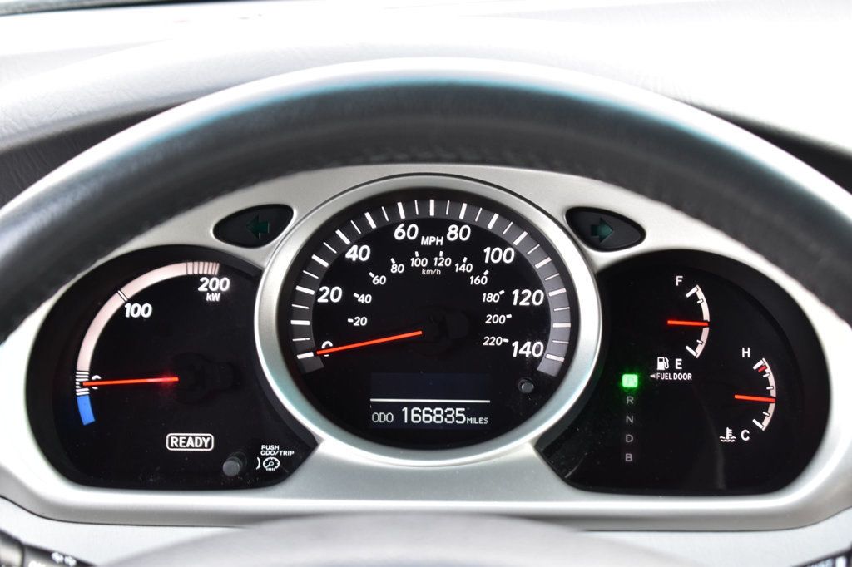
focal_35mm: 82
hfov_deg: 24.6
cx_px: 426
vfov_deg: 16.5
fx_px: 1952
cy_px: 284
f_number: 6.3
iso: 400
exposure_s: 1/15
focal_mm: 55
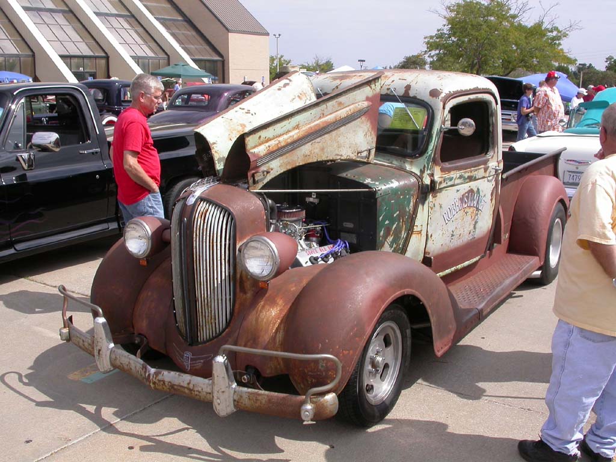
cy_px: 231
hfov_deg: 49.0
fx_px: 676
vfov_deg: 37.7
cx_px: 308
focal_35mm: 38
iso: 100
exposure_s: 1/318
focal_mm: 7.85
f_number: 7.5
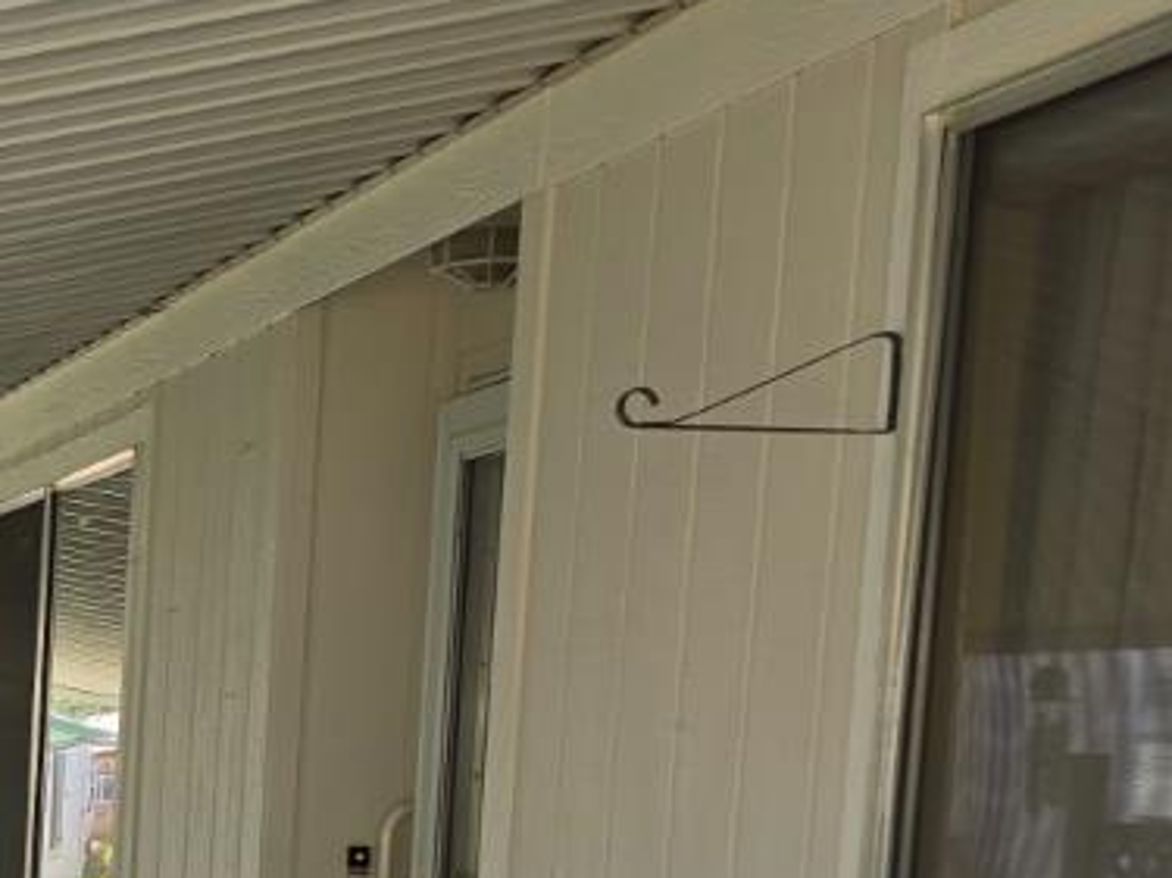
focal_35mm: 92
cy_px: 1220
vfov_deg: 15.1
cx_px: -556
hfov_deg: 18.9
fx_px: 3114
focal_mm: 6.3
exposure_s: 1/120
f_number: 1.7
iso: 16
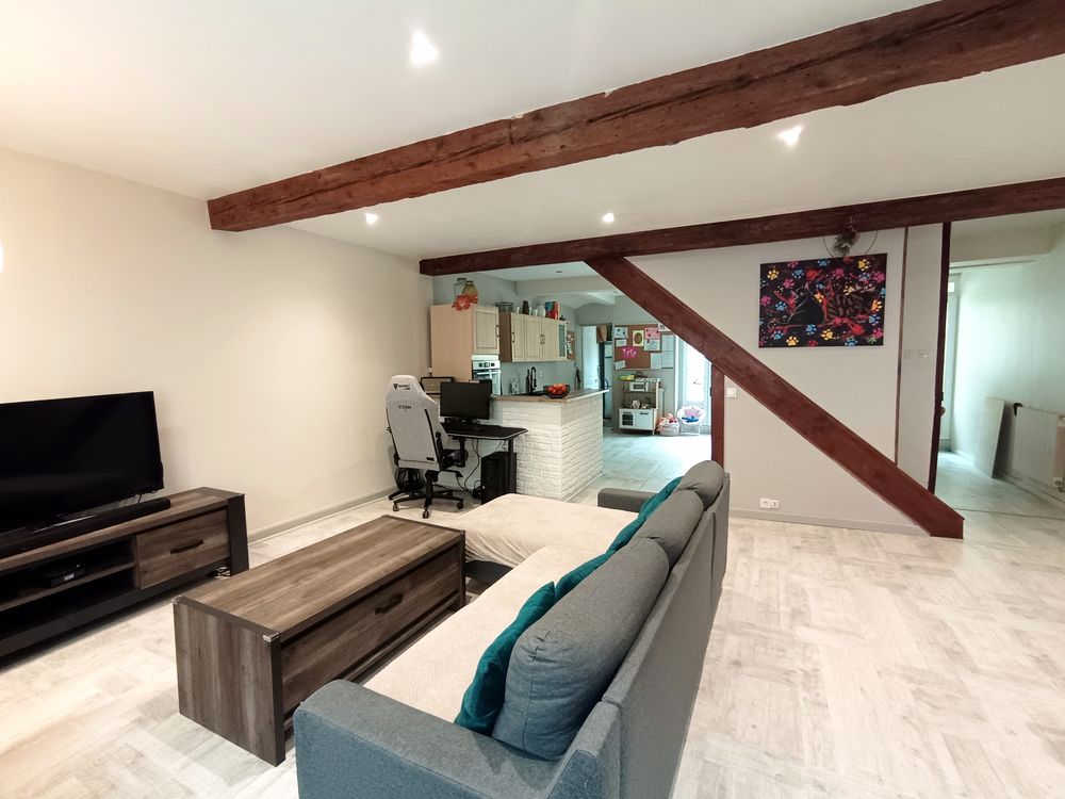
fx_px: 461
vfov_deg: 81.7
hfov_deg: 98.2
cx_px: 532
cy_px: 400
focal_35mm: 15
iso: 375
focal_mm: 1.65
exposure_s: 1/33.3
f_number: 2.2
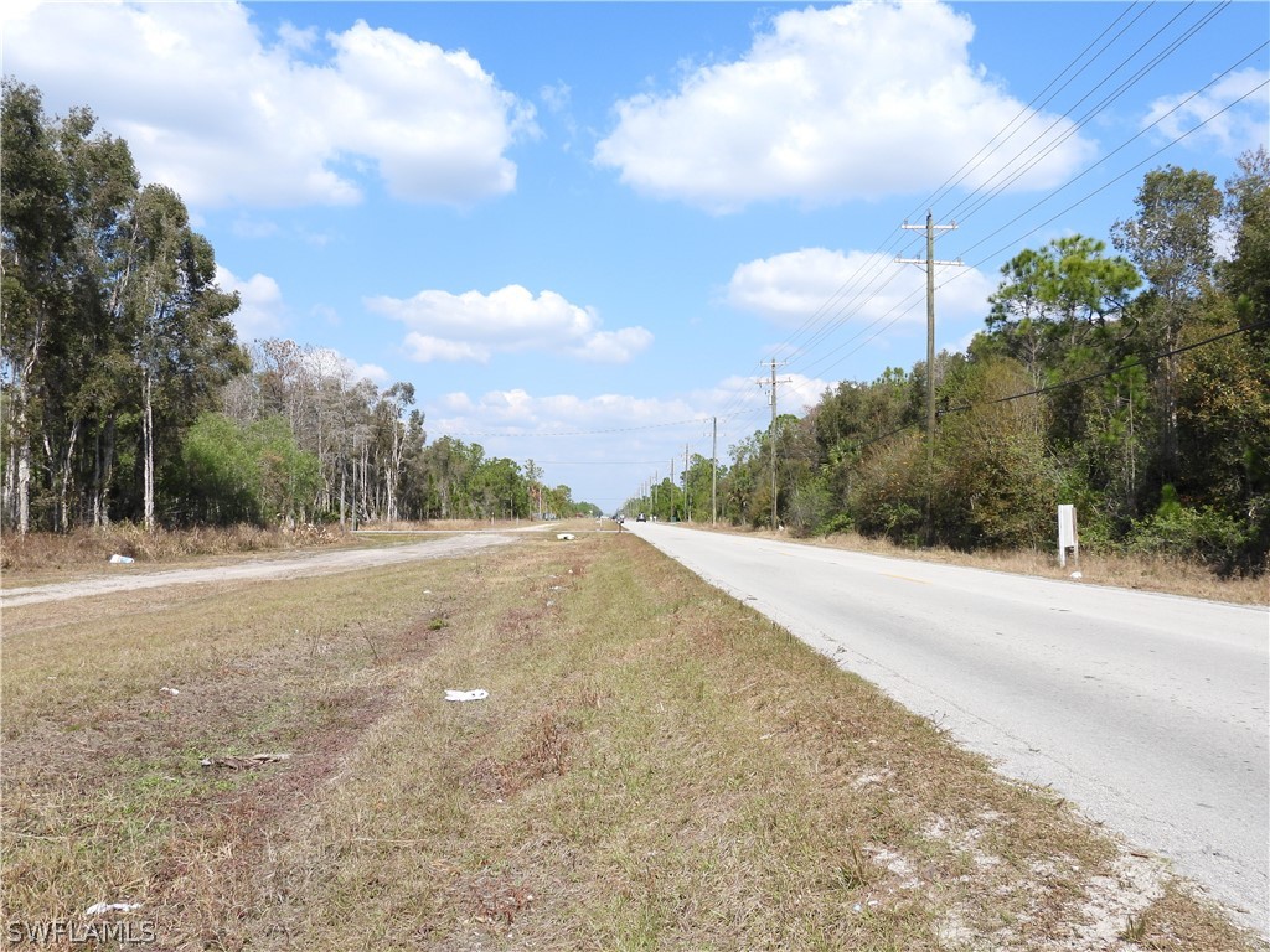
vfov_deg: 46.8
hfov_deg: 60.0
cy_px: 476
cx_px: 635
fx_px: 1101
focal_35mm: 30
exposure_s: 1/1600
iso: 100
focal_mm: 5.4
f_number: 3.2
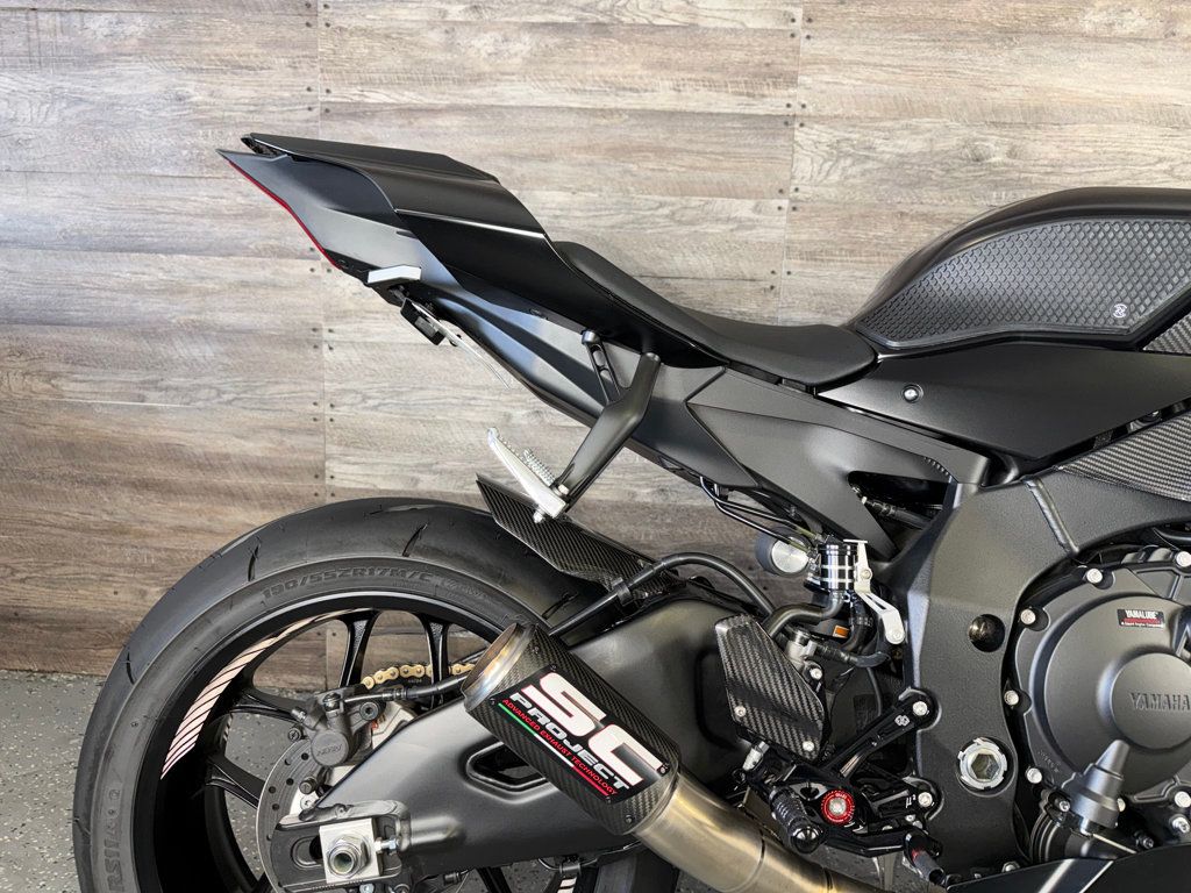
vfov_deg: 56.8
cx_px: 596
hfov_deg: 71.6
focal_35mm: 24
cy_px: 446
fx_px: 826
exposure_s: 1/27
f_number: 1.78
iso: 80
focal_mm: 6.76
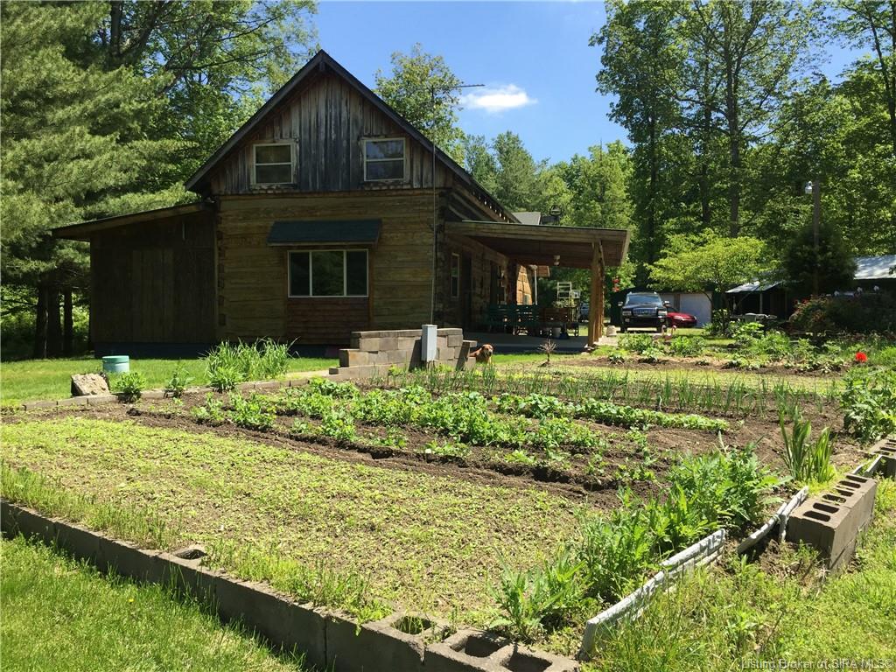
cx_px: 448
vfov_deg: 48.2
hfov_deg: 61.7
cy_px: 336
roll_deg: -0.8
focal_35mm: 29
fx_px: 751
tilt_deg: -1.7
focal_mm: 4.15
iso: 32
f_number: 2.2
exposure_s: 1/1163
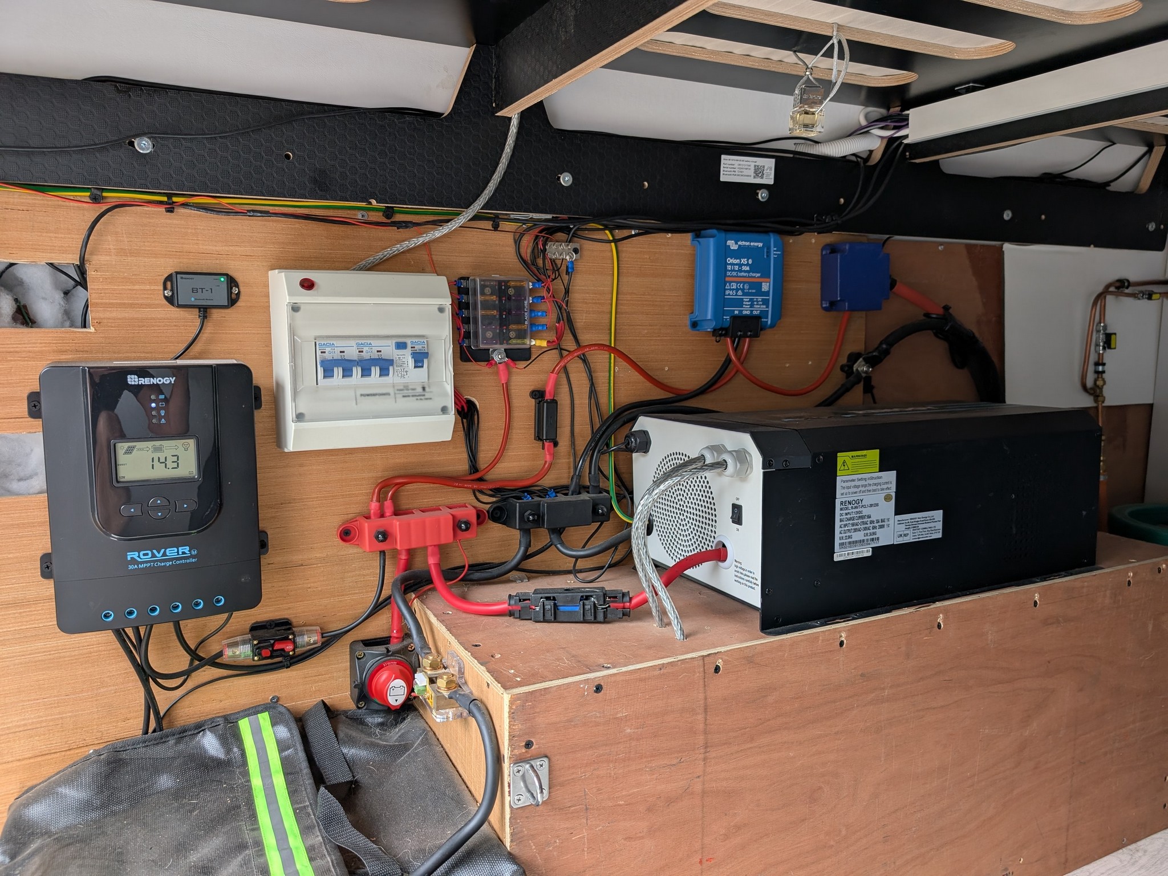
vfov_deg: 56.8
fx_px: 810
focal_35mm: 24
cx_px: 584
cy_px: 438
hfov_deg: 71.6
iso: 19
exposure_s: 1/51.3
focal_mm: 6.9
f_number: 1.68
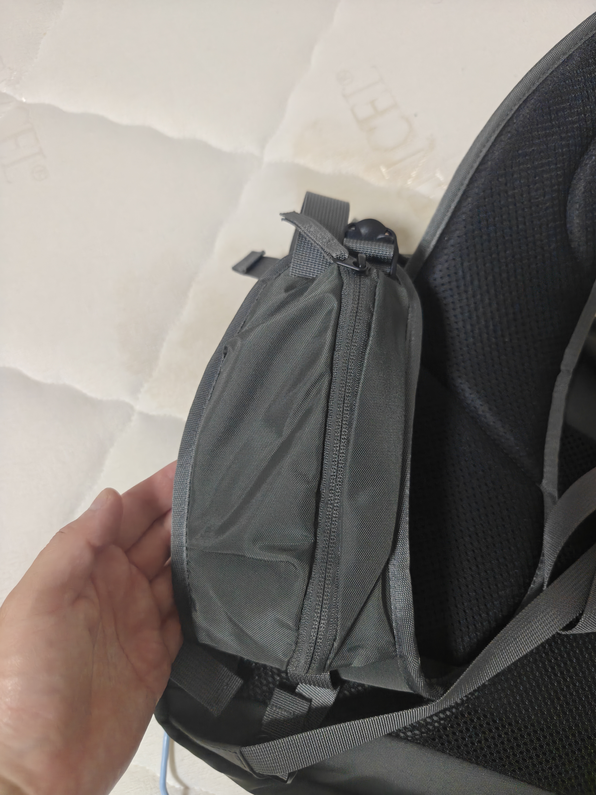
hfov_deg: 58.9
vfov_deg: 73.9
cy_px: 398
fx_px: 528
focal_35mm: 23
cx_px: 298
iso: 3200
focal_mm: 6.06
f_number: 1.6
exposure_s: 1/334
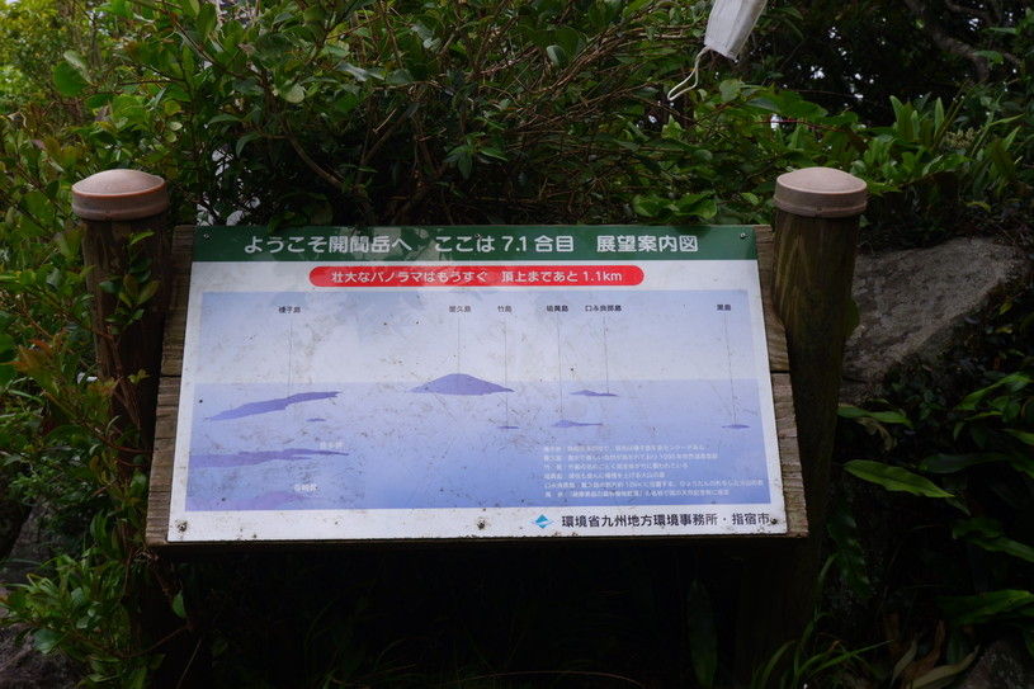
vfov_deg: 31.9
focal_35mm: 42
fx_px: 1206
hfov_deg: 46.4
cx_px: 517
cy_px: 344
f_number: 9
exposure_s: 1/125
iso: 200
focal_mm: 28.8
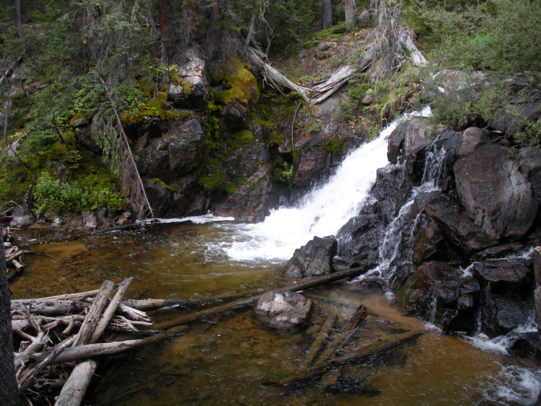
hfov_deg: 51.4
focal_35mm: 36
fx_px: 563
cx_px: 270
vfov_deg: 39.7
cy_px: 203
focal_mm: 6.3
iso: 64
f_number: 3.5
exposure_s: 1/82.6
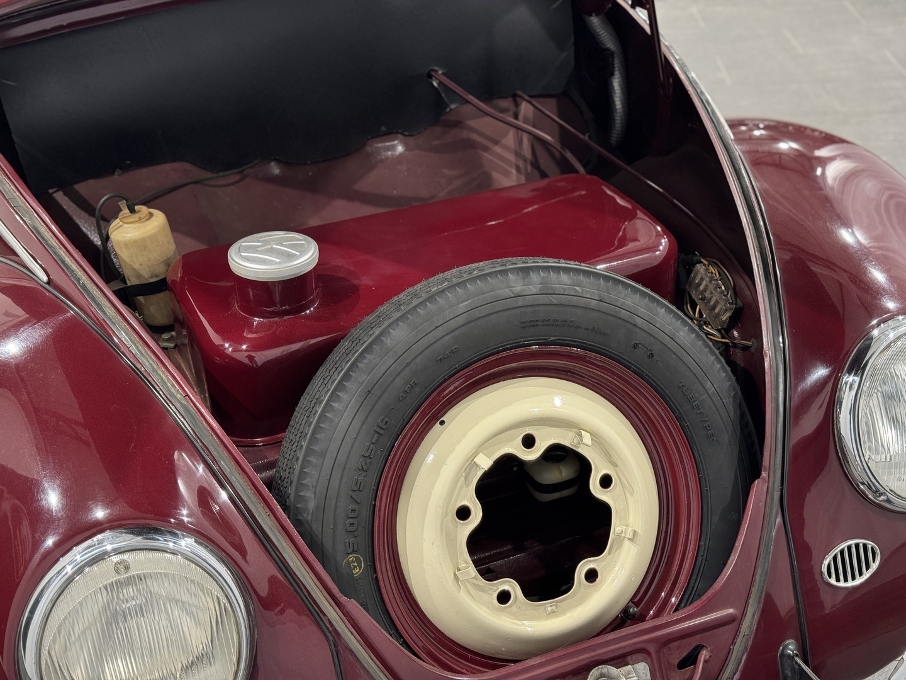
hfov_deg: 39.7
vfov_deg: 30.3
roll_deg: +2.7
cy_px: 340
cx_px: 453
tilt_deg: -32.5
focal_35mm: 48
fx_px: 1256
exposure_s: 1/50
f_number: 1.78
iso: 160
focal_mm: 6.76
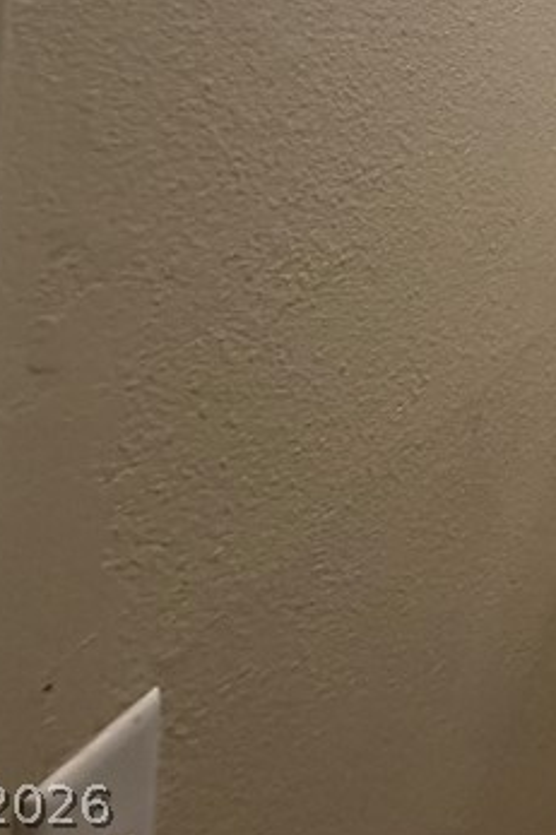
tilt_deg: +3.8
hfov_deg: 19.5
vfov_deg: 38.0
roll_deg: +1.5
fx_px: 997
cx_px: 1081
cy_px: -79
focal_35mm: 43
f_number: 2.2
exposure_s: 1/60
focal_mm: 2.22
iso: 500
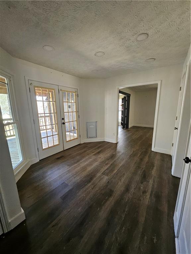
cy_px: 127
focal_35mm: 13
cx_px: 96
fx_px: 96
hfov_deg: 89.9
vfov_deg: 106.2
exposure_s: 1/60
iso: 250
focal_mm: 1.7
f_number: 2.2
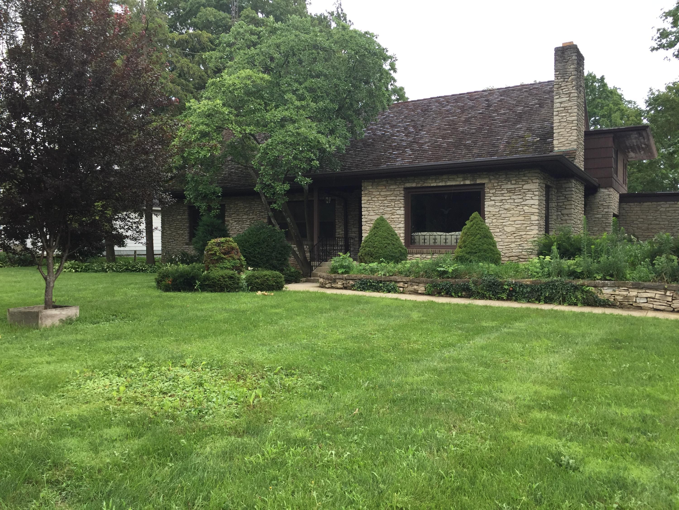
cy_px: 255
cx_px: 340
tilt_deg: -1.1
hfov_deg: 61.7
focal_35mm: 29
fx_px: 569
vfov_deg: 48.2
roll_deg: -0.8
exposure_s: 1/120
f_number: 2.2
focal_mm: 4.15
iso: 50
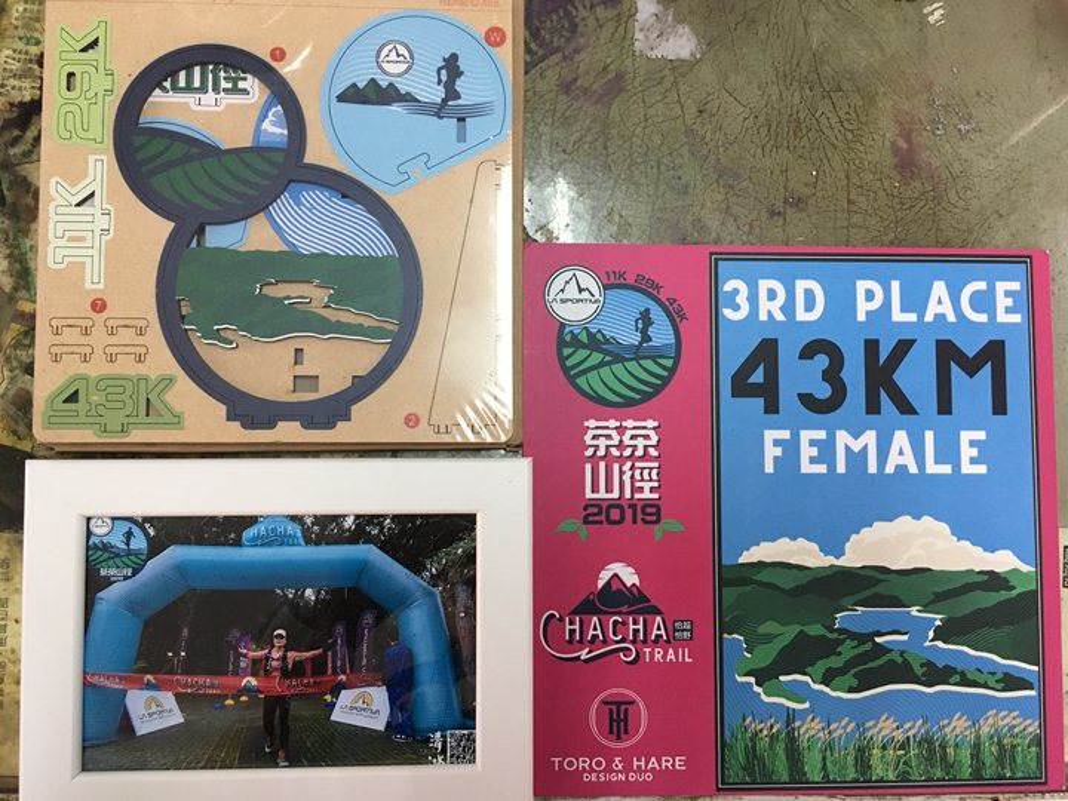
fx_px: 895
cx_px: 534
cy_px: 400
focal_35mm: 29
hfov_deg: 61.7
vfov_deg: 48.2
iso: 125
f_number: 2.2
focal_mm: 4.15
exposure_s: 1/30
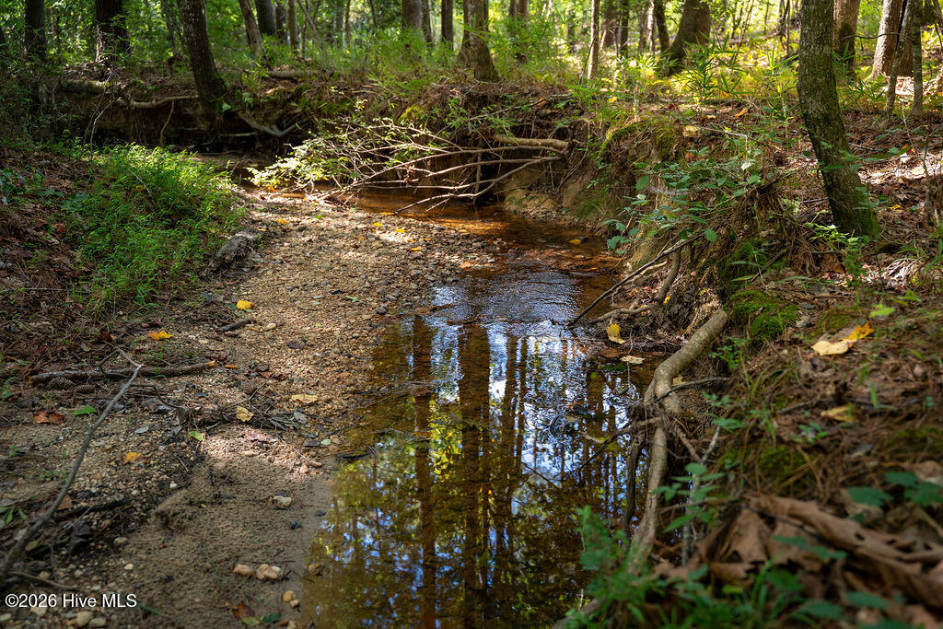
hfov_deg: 56.3
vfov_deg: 39.3
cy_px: 314
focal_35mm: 34
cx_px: 472
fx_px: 881
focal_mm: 30.5
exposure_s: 1/250
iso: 160
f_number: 2.8
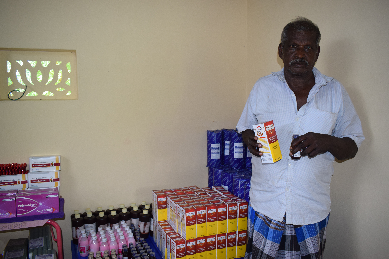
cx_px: 194
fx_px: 292
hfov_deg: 67.4
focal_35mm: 27
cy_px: 130
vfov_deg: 47.9
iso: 800
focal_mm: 18
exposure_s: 1/100
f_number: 5
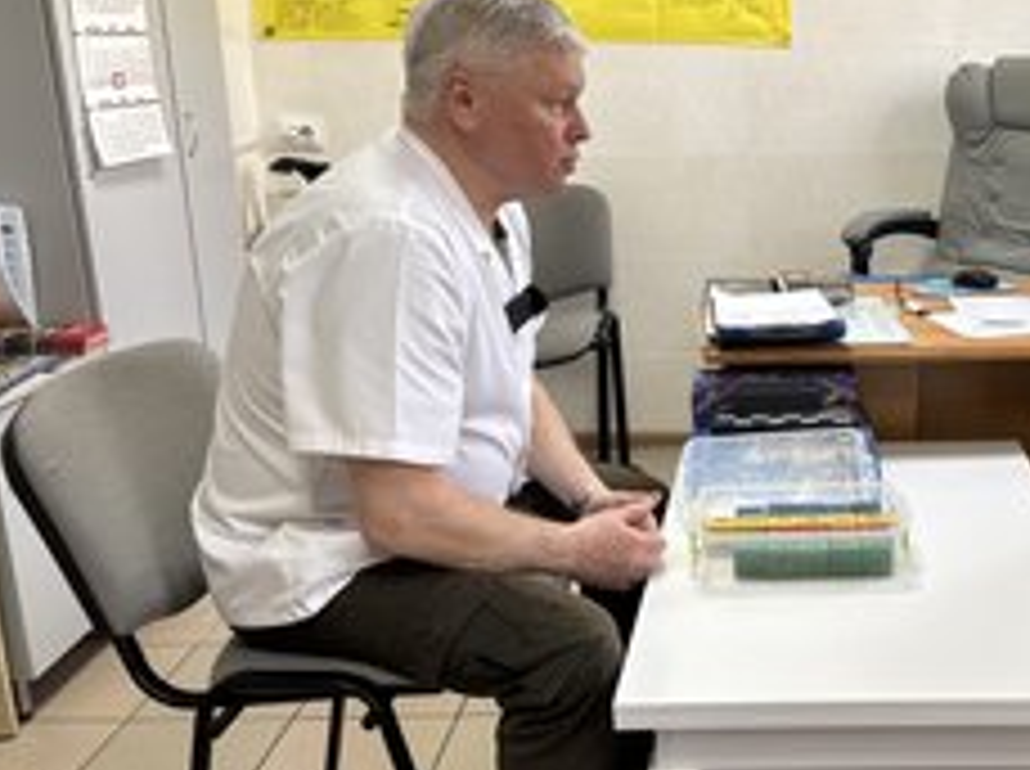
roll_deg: +0.2
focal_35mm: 42
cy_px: 401
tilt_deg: -15.8
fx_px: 1248
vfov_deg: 34.3
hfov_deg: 43.2
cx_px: 792
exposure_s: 1/121
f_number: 1.78
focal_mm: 6.76
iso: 200
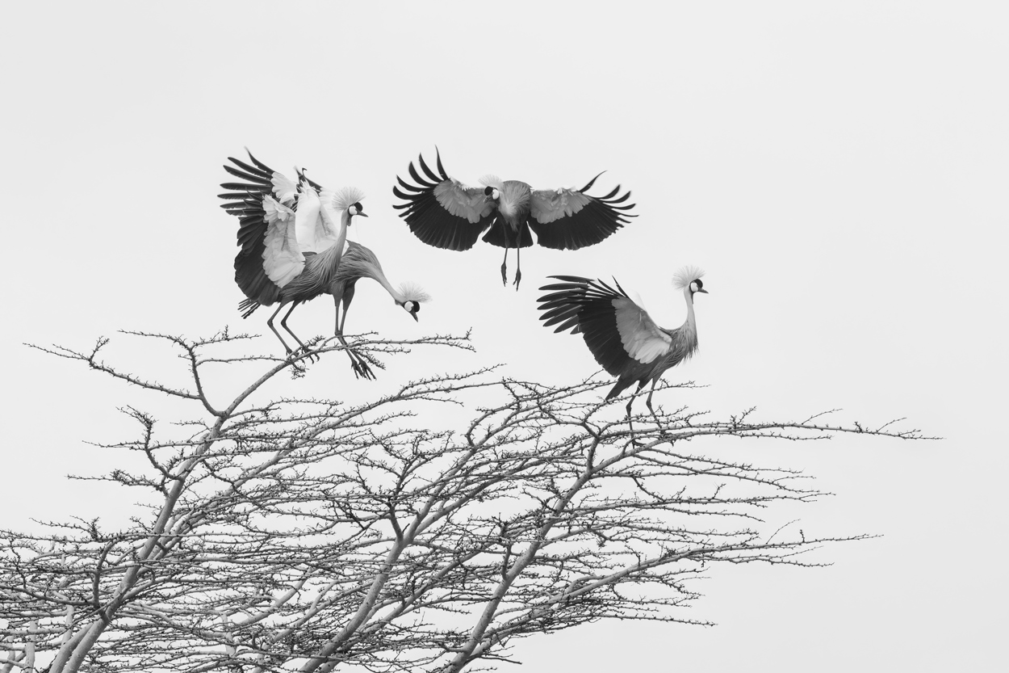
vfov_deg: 3.4
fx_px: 11209
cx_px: 504
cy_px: 336
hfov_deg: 5.2
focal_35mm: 400
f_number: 8
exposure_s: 1/1000
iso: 1400
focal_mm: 400
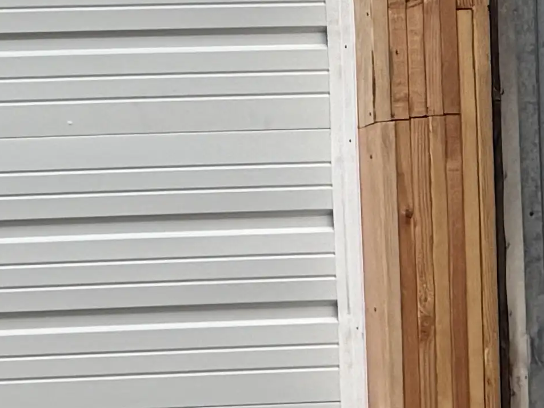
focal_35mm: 144
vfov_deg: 9.9
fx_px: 2263
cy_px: 670
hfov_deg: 11.9
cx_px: -615
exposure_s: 1/104
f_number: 1.78
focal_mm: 6.76
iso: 200
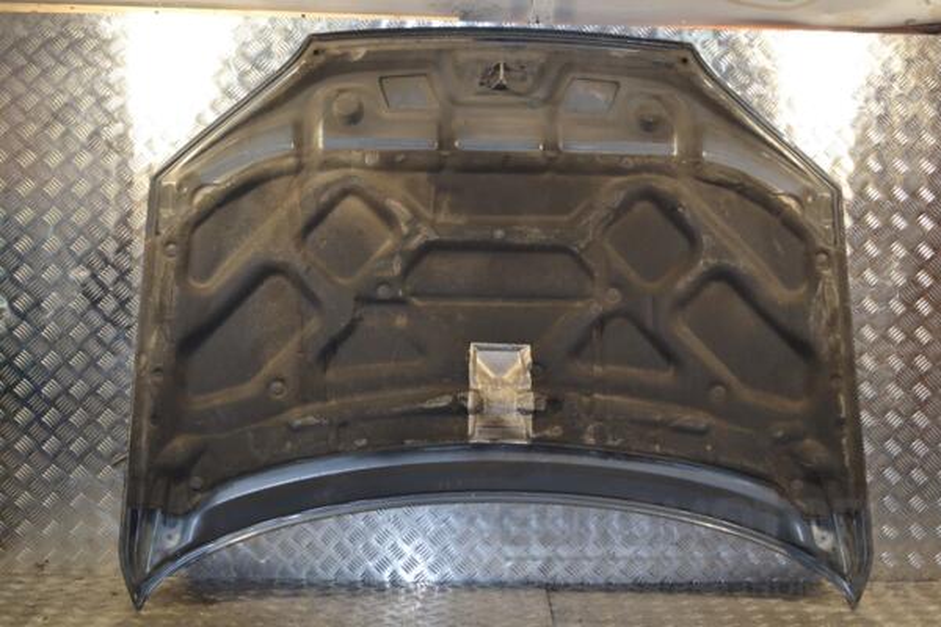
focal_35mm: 52
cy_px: 314
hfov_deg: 37.9
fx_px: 1372
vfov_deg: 25.8
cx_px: 470
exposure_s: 1/125
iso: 400
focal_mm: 35
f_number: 5
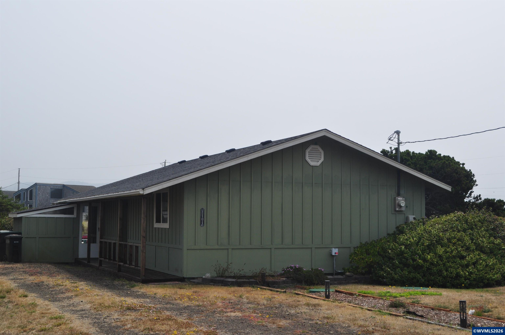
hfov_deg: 41.2
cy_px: 168
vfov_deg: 28.0
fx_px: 672
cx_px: 252
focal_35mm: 48
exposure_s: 1/400
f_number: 11
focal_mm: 32
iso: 200
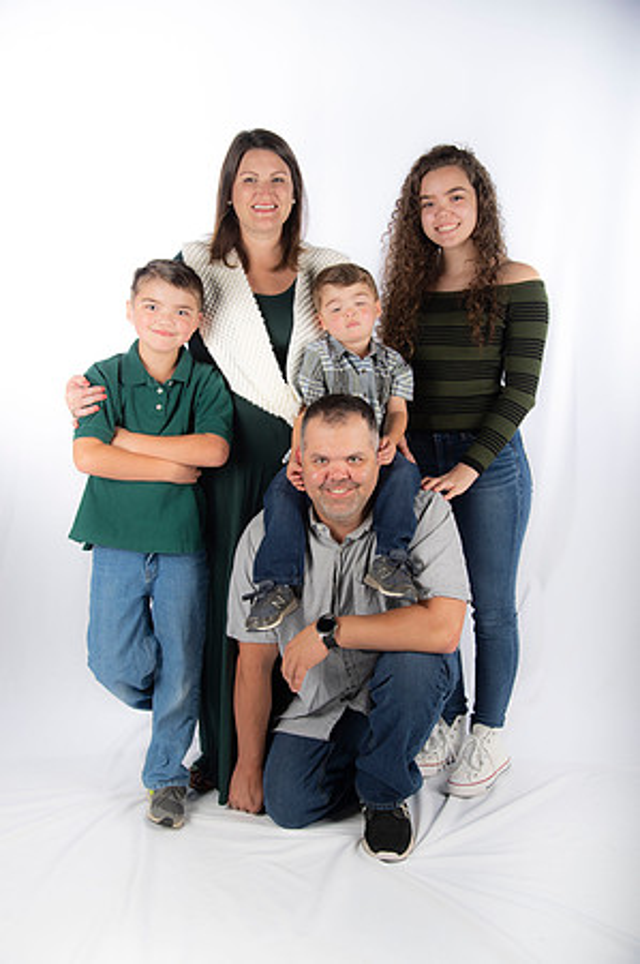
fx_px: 1069
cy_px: 482
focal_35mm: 40
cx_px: 320
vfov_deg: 48.5
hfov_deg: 33.3
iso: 100
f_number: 5.6
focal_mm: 40
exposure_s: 1/200
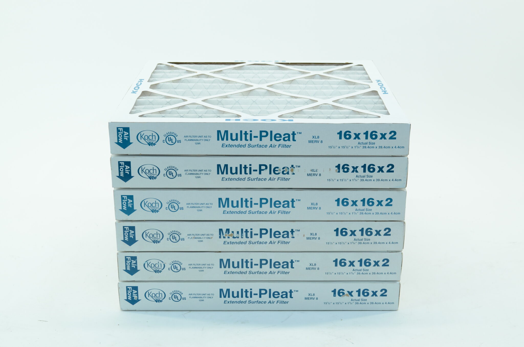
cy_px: 174
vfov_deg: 24.9
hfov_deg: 36.9
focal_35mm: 54
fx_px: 784
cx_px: 262
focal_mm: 36
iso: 500
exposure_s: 1/60
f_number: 8
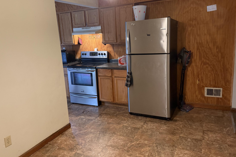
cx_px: 110
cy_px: 75
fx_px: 184
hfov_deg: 65.4
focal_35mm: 28
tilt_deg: -10.4
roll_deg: +4.1
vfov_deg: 46.4
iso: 640
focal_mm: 6.76
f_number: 1.78
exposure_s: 1/60
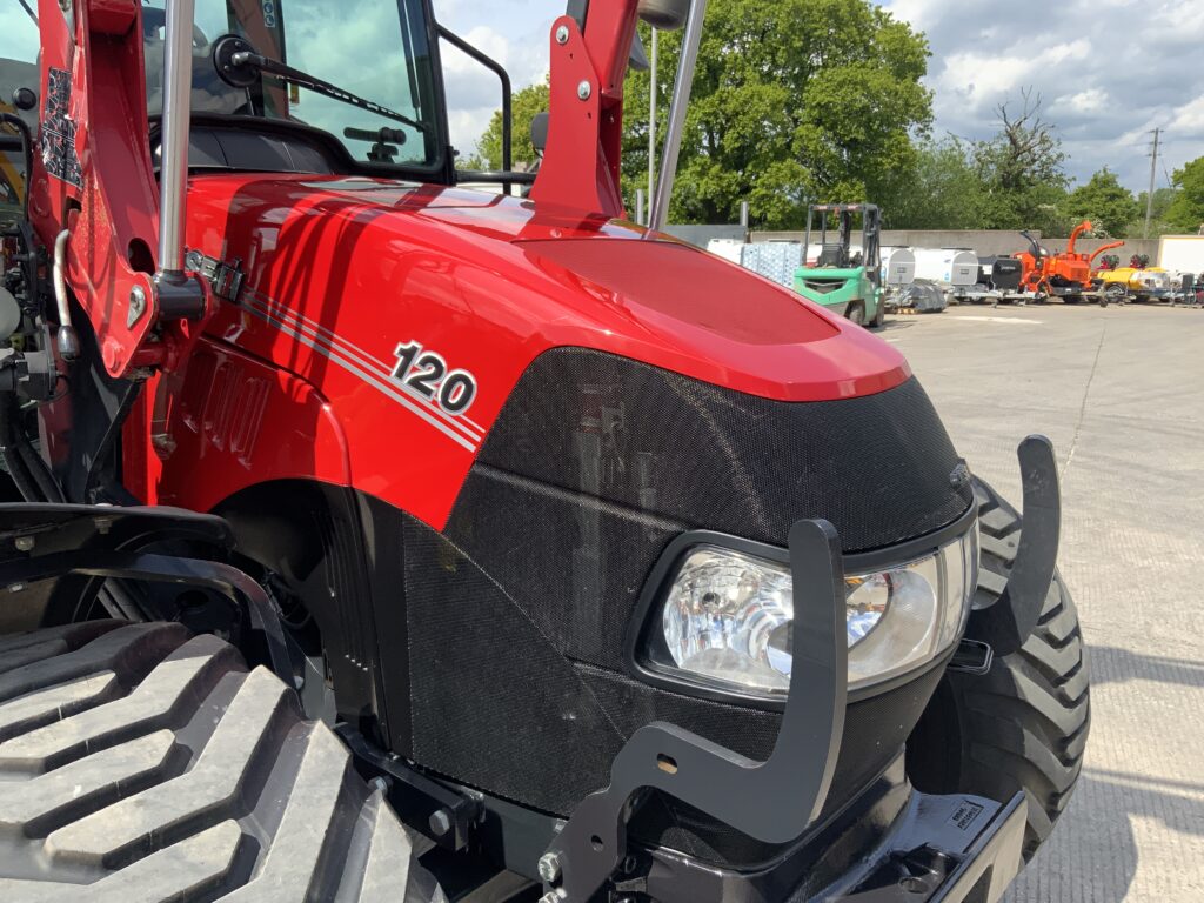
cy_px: 452
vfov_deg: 48.2
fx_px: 1009
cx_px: 602
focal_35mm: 29
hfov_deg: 61.7
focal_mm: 3
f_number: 1.8
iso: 16
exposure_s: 1/898
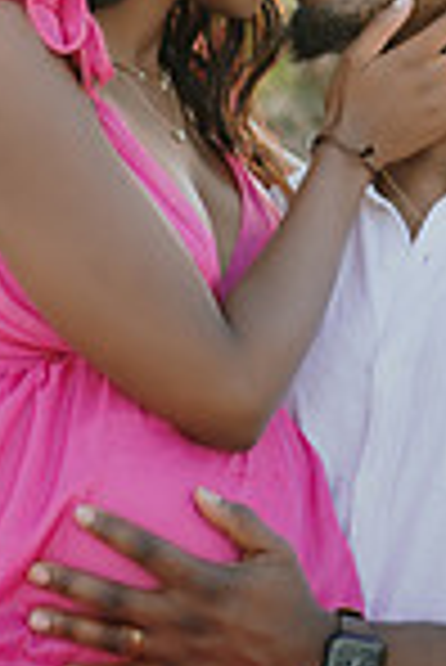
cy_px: -90
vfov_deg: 11.5
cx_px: 243
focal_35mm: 176
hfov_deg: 7.8
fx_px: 3263
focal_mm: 58
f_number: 1.8
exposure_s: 1/800
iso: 100
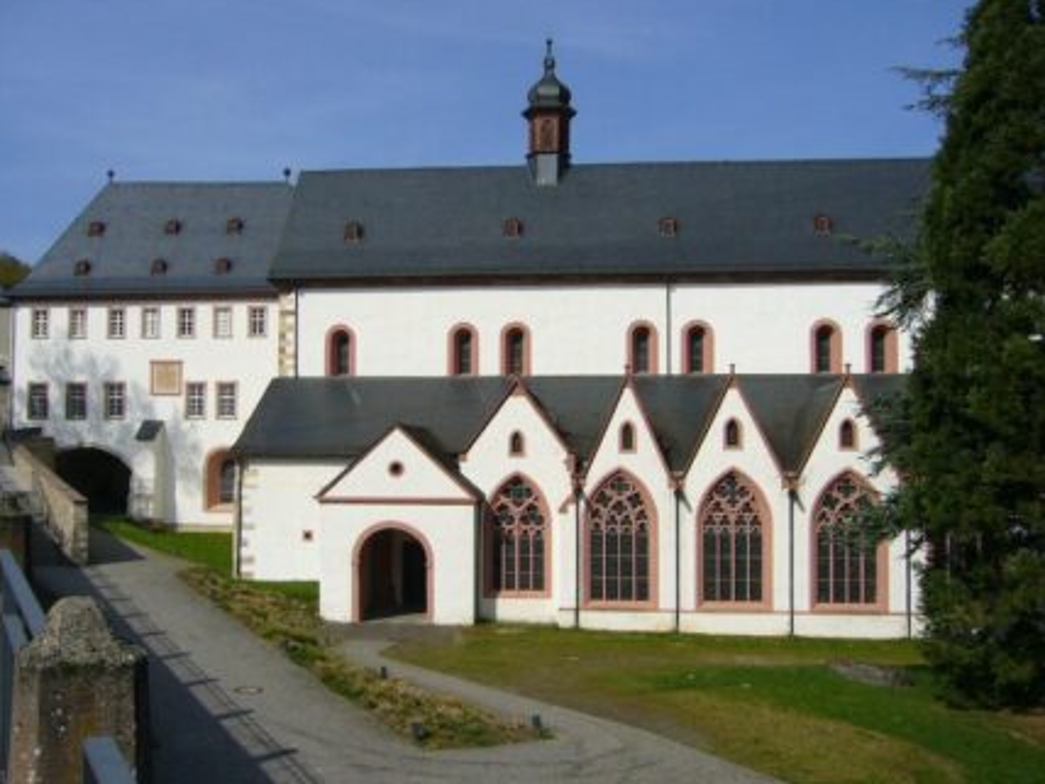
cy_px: 386
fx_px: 1087
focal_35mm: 36
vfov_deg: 39.7
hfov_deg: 51.4
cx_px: 530
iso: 80
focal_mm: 5.8
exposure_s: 1/640
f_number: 5.6
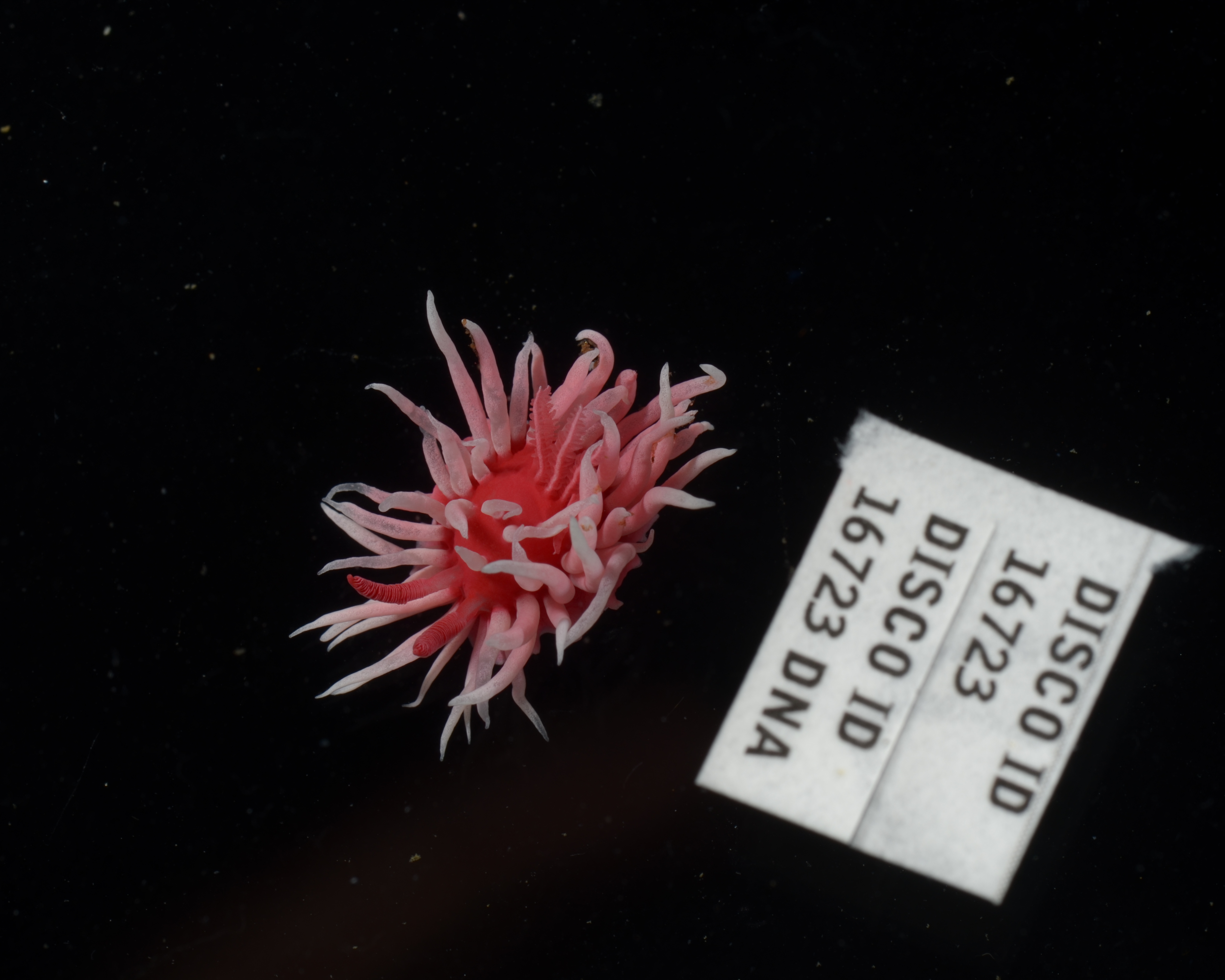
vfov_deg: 15.1
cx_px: 599
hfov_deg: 18.8
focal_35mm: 102
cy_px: 490
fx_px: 3698
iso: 100
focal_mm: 60
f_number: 18
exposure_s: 1/250
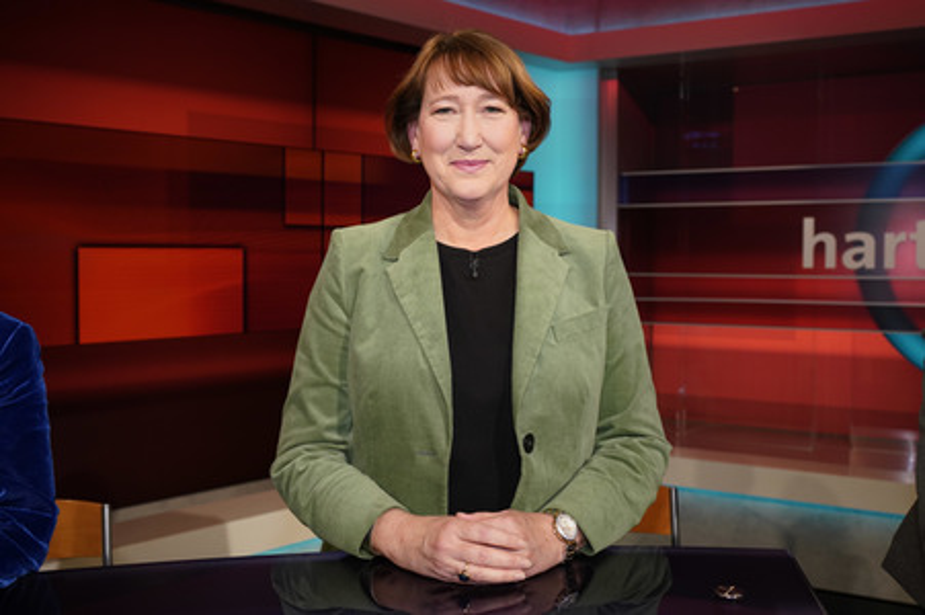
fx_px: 796
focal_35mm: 31
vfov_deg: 42.3
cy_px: 308
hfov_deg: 60.3
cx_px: 462
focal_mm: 31
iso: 1600
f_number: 4.5
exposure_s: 1/160
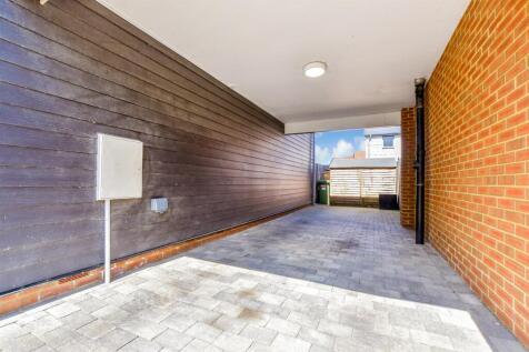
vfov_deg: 77.3
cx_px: 264
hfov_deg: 100.4
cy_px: 176
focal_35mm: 15
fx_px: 220
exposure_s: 1/125
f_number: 8
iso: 160
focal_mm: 10
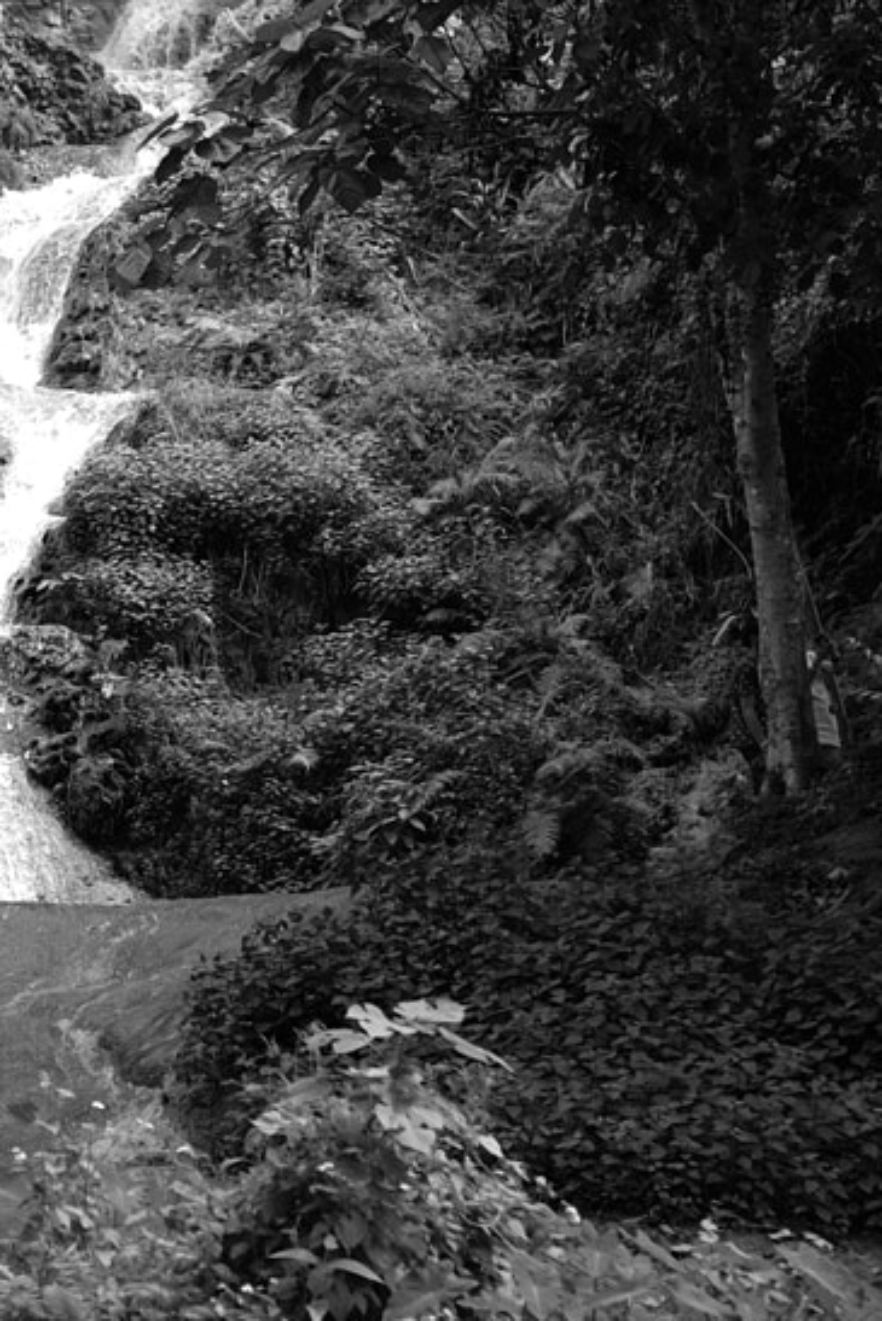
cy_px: 290
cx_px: -86
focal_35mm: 155
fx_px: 5692
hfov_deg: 8.8
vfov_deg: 13.2
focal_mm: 35
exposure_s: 1/750
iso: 100
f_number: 2
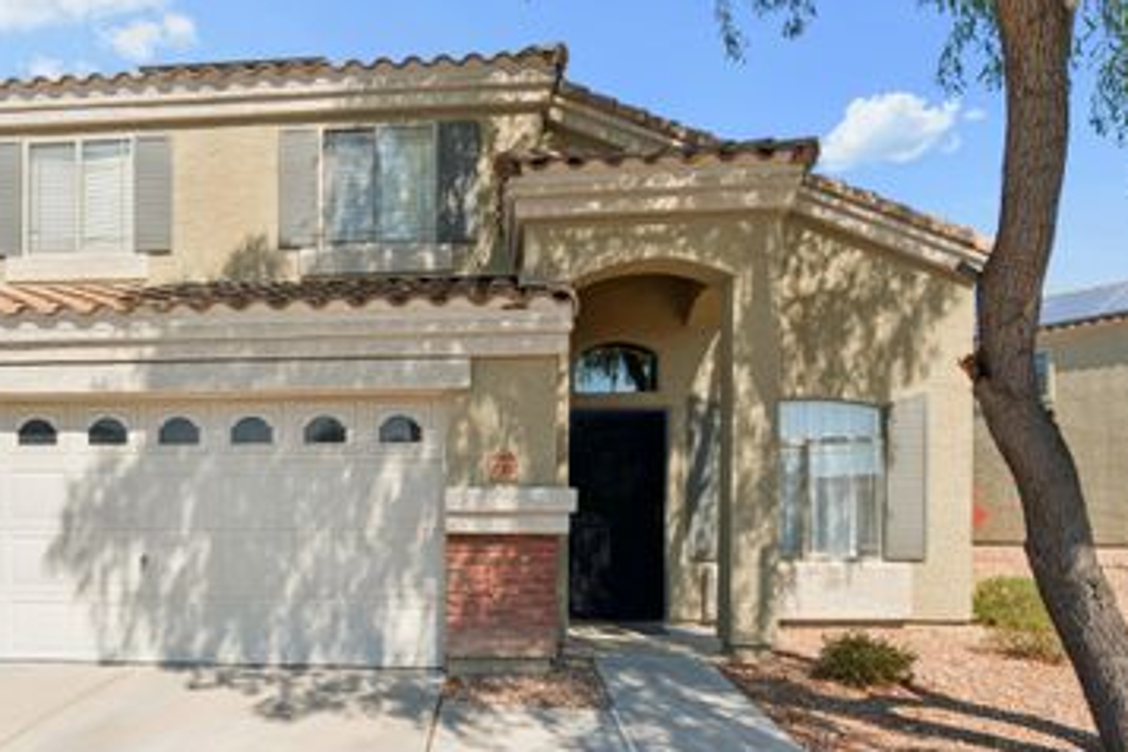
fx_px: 658
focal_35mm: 21
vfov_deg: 59.1
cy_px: 447
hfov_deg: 80.2
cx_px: 449
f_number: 9.5
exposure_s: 1/250
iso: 100
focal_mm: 10
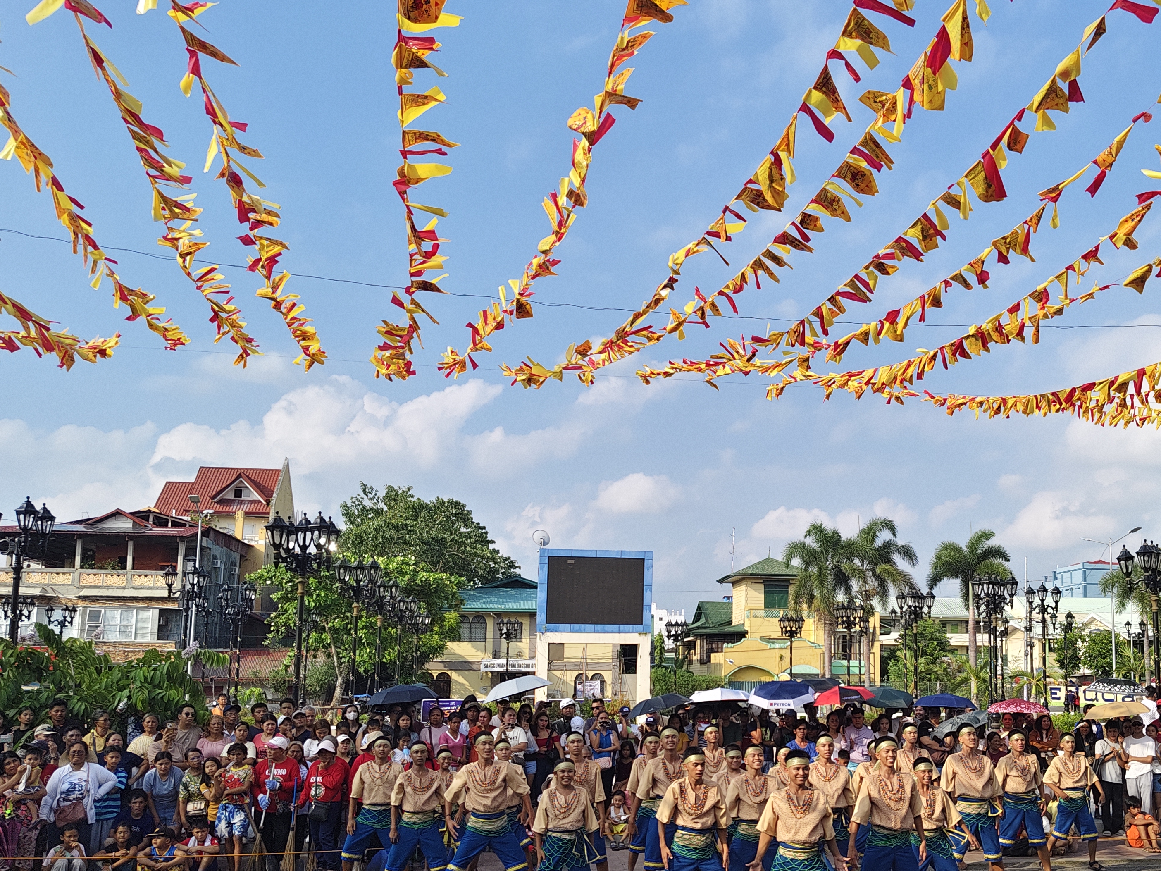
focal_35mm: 35
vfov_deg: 40.5
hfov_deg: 51.6
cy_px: 532
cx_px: 776
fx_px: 1174
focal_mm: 5.56
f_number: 1.88
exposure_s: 1/456
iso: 50
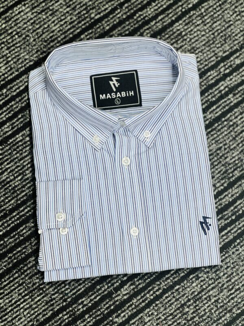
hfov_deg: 19.1
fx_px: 724
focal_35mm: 77
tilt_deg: -81.3
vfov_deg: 25.3
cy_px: 163
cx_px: 122
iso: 160
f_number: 2.8
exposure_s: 1/100
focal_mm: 9
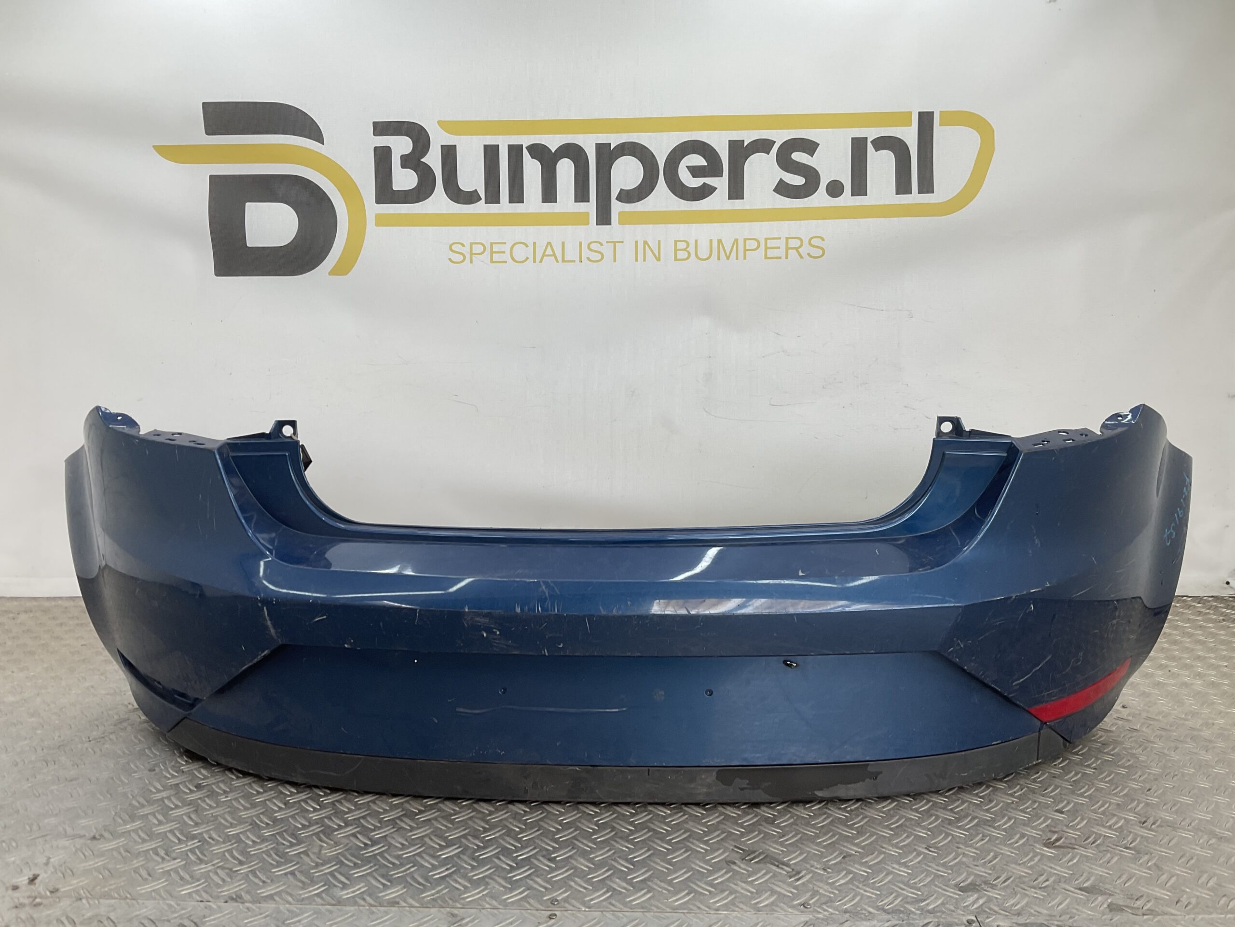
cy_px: 464
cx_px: 618
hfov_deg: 61.7
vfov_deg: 48.2
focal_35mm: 29
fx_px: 1035
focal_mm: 3
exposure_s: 1/146
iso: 16
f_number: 1.8
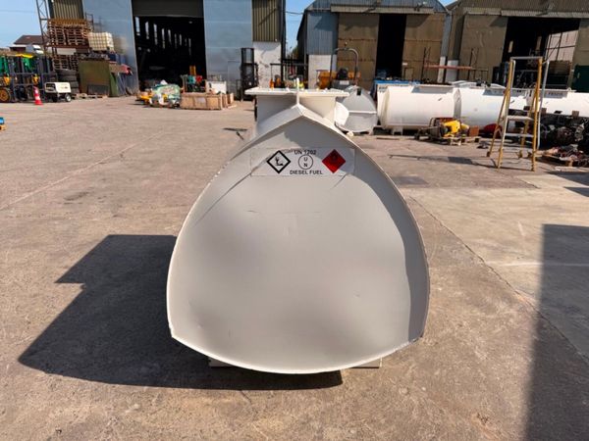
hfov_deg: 71.6
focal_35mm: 24
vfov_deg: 56.8
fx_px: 408
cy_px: 220
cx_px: 294
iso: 80
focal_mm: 6.76
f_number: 1.78
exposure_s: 1/6173
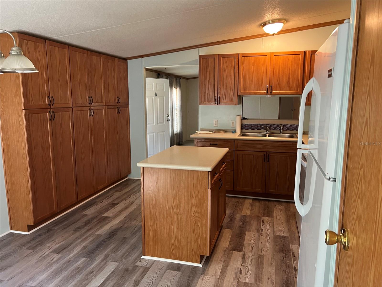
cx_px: 191
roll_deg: -1.2
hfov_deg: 67.3
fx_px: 287
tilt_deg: -7.8
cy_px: 144
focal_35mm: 26
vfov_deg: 53.1
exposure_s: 1/60
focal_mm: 5.7
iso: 160
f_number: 1.5
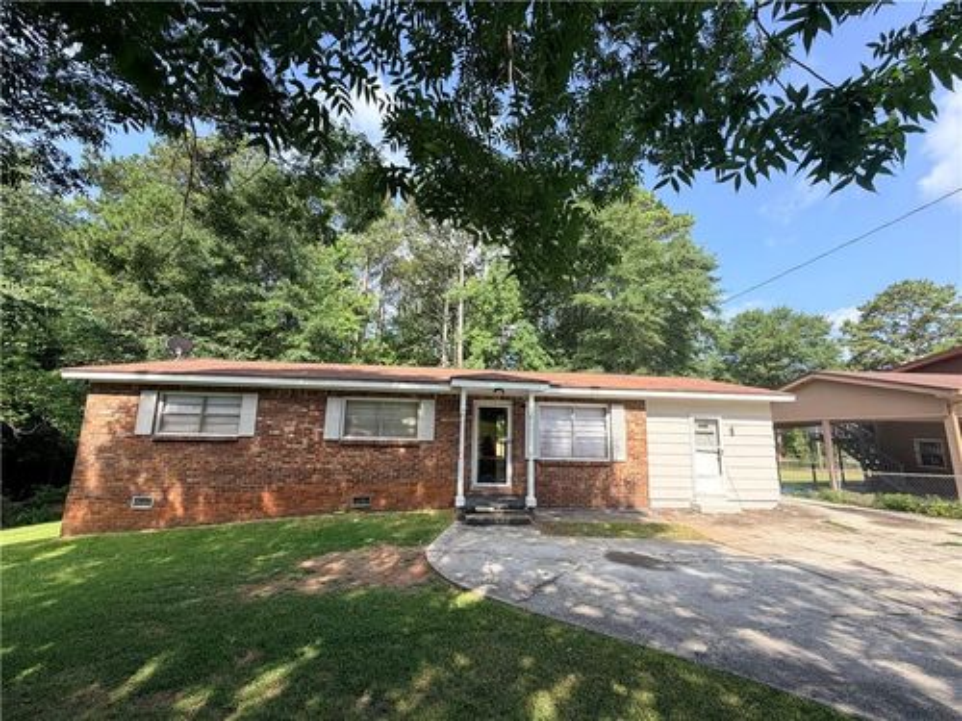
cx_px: 481
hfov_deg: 102.1
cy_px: 360
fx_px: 389
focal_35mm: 14
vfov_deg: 85.7
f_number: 2.2
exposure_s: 1/585
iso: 40
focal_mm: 2.22
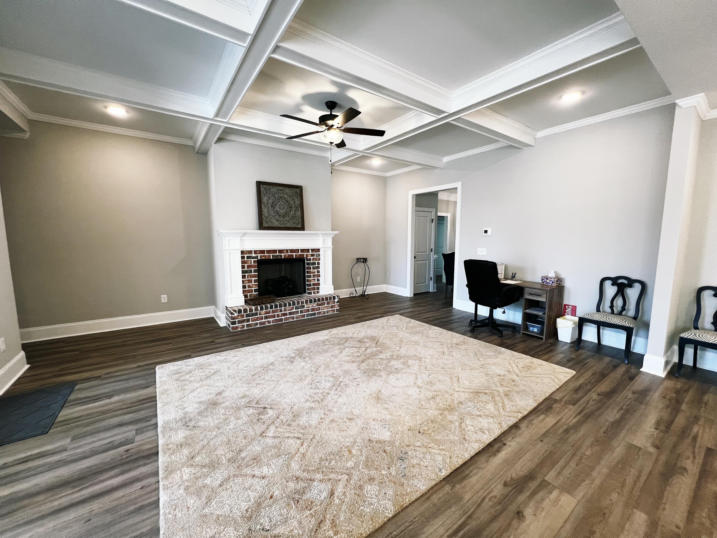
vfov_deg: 89.9
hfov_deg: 106.2
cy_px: 269
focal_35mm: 13
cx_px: 358
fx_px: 269
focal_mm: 1.57
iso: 200
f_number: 1.8
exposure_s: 1/120
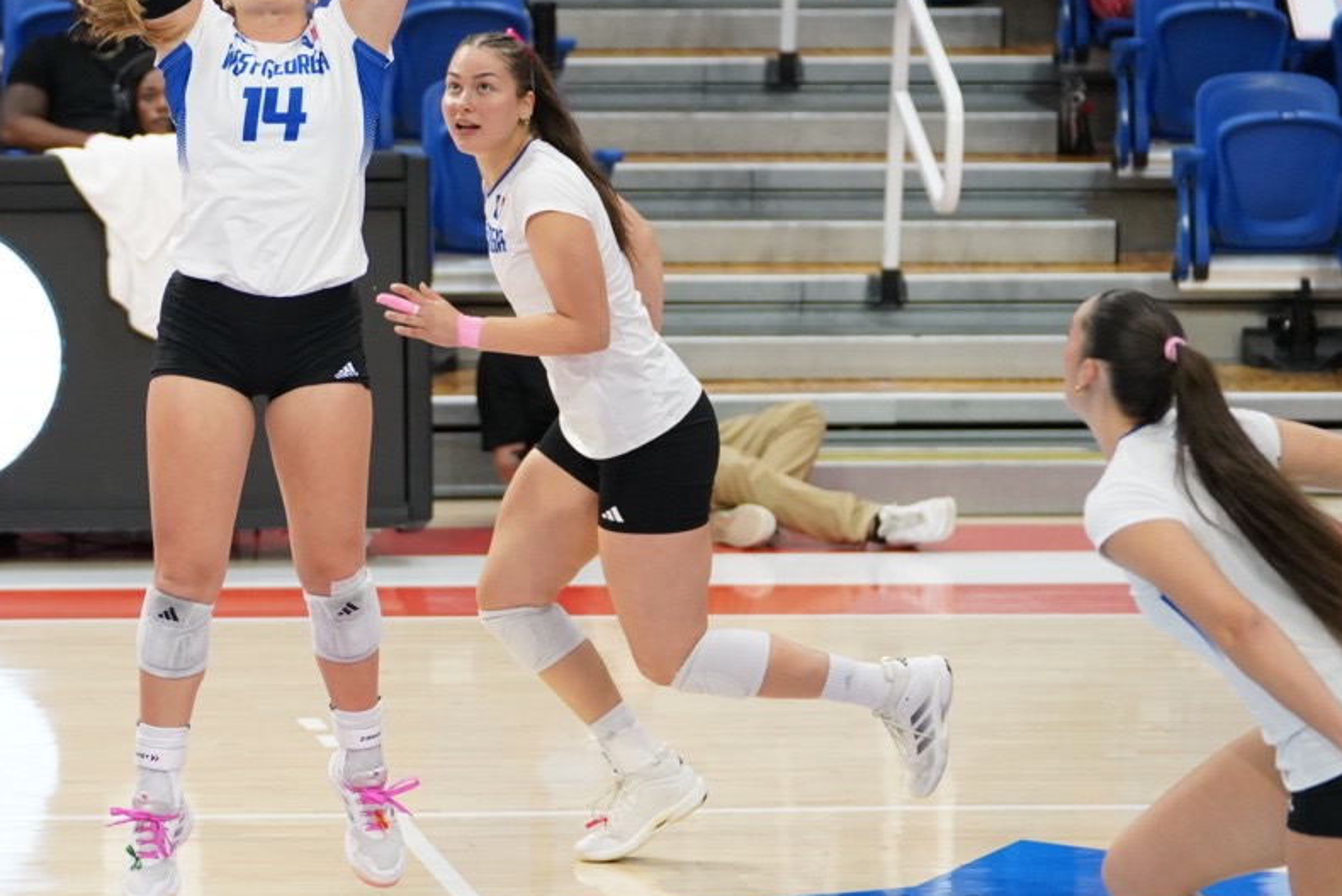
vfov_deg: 5.2
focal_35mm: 264
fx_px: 9848
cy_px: 227
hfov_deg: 7.8
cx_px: 163
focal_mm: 129
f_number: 2.8
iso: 3200
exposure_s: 1/1600
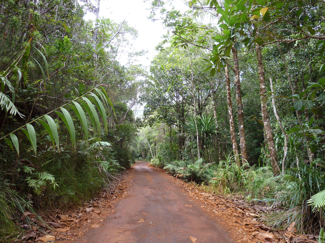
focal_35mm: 25
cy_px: 122
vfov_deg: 54.9
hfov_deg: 69.4
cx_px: 162
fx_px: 235
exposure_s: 1/40
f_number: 3.3
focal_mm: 4.1
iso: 80
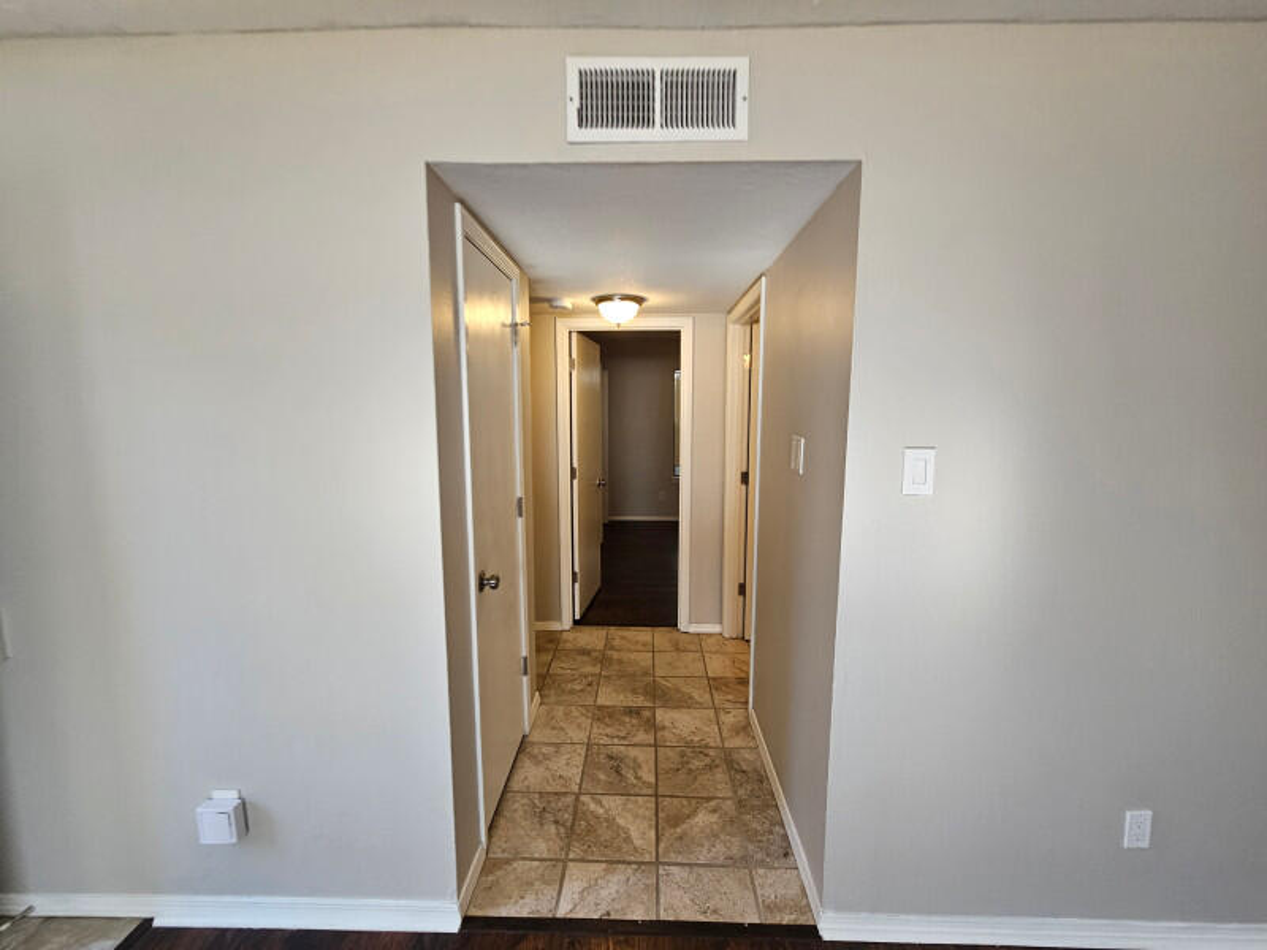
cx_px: 634
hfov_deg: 106.2
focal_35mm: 13
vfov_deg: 89.9
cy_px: 475
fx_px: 476
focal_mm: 2.2
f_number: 2.2
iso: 80
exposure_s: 1/60
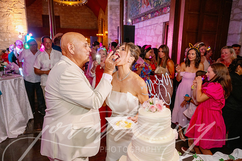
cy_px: 80
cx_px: 121
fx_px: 161
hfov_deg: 73.7
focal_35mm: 24
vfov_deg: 53.2
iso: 2000
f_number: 3.5
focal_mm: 24
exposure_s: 1/125
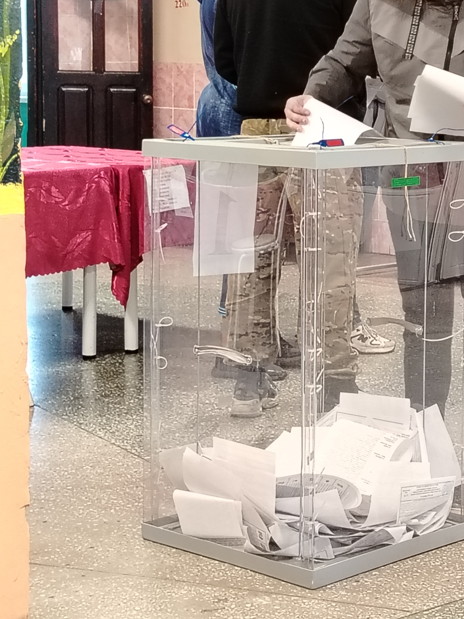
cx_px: 386
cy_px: 197
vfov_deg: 21.0
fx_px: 1662
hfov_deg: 15.8
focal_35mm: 93
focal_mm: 5.25
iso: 1306
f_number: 1.75
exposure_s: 1/30
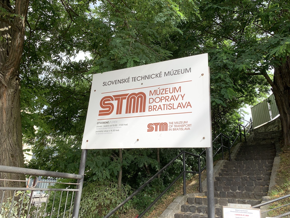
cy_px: 109
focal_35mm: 26
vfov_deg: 53.1
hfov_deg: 67.3
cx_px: 145
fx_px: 218
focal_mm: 4.25
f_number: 1.8
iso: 25
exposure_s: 1/678
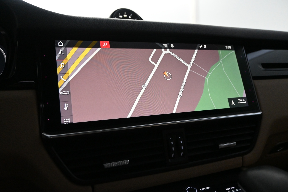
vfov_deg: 42.6
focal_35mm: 31
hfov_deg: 60.7
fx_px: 246
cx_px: 144
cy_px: 96
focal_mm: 20.5
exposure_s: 1/80
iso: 3200
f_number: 4.5
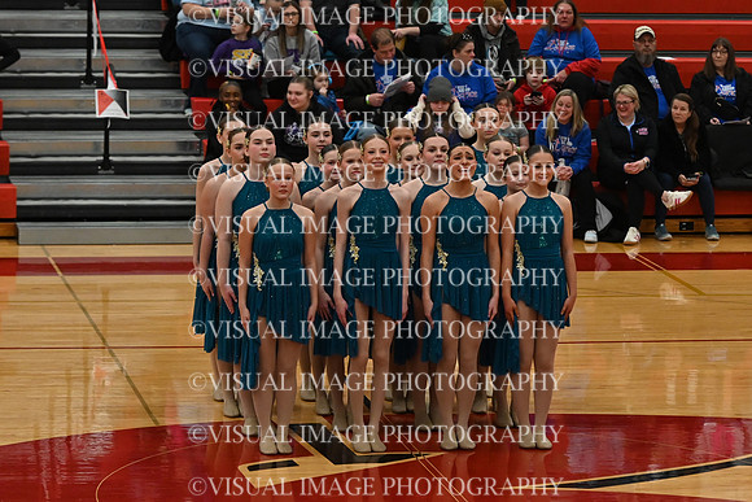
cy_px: 251
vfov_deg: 8.2
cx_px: 376
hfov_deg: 12.2
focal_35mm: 168
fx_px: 3510
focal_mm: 112
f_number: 4
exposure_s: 1/400
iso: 5000
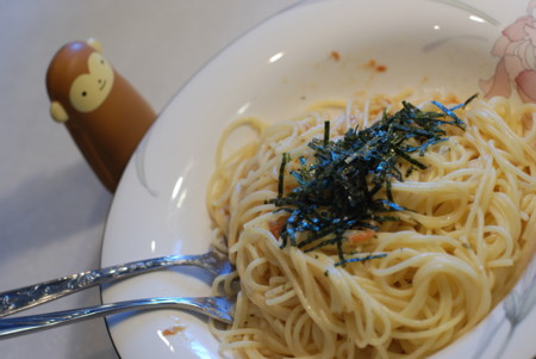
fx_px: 1118
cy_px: 180
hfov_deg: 27.0
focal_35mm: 75
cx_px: 268
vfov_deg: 18.2
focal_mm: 50
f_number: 4.5
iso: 400
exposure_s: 1/60
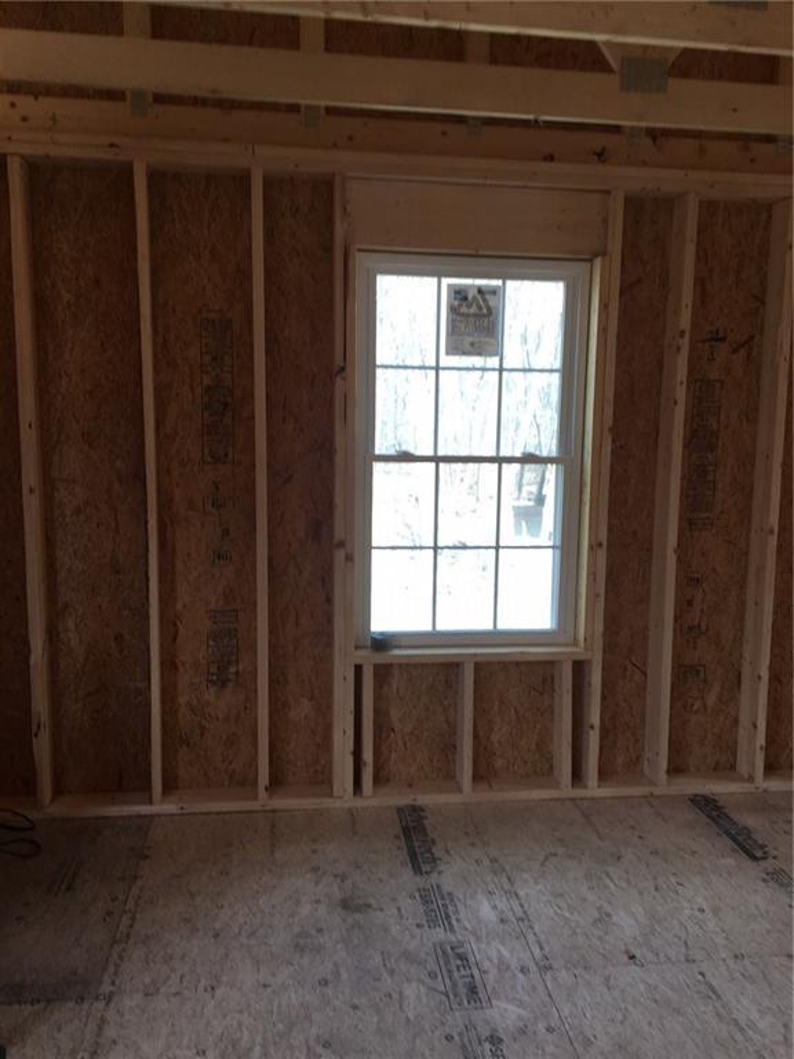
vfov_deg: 61.7
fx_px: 887
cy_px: 530
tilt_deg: -7.4
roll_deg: -0.8
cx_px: 397
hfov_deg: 48.2
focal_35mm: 29
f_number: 2.2
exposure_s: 1/60
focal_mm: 4.15
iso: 25
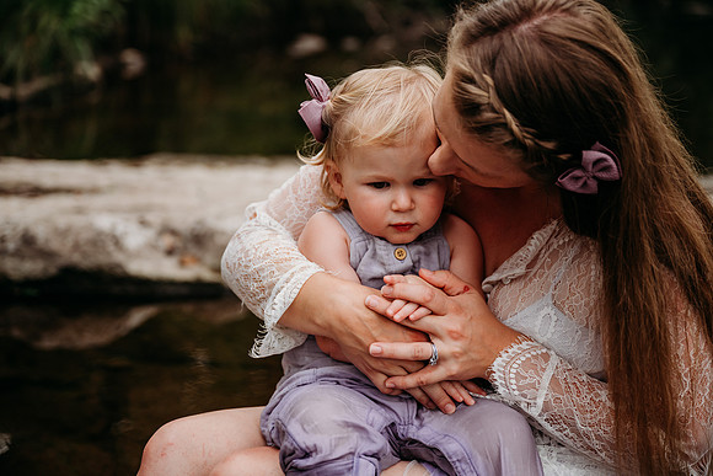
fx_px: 1149
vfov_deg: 23.4
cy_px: 238
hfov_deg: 34.5
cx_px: 356
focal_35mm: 58
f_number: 2.8
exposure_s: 1/1600
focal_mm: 58
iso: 500
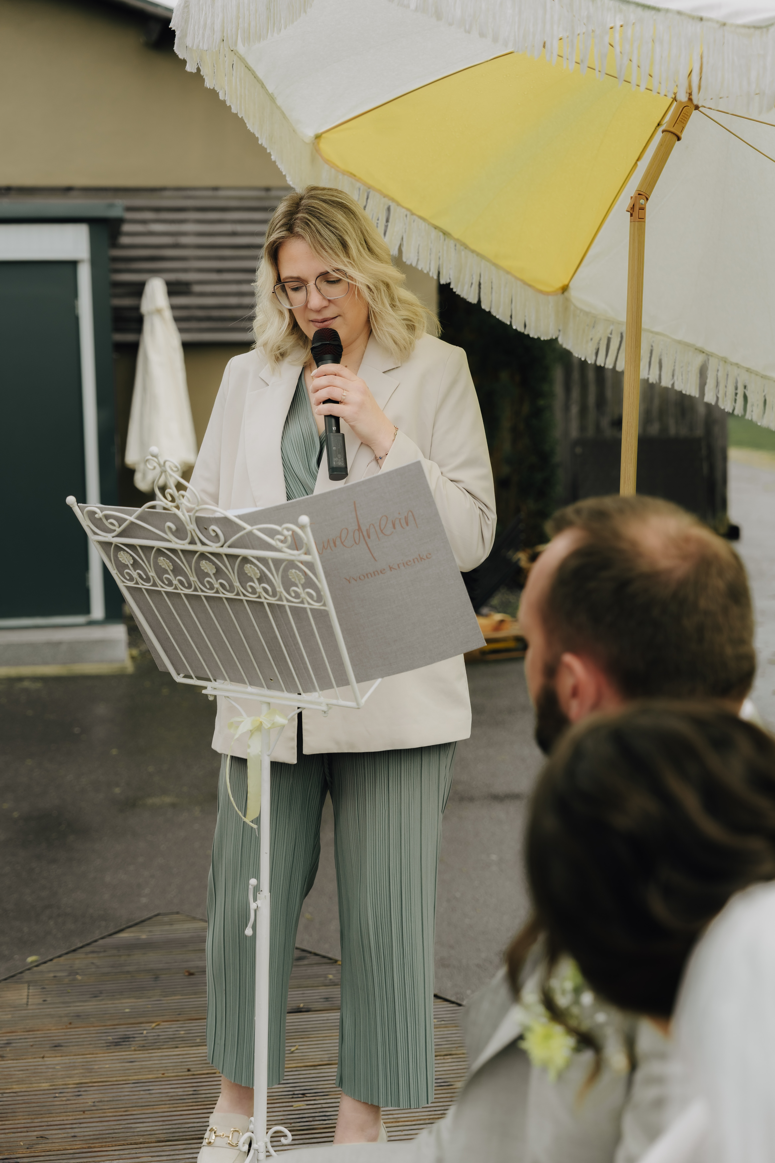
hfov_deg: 24.6
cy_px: 582
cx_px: 388
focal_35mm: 55
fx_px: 1776
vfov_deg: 36.2
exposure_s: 1/800
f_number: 3.5
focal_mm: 55
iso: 100
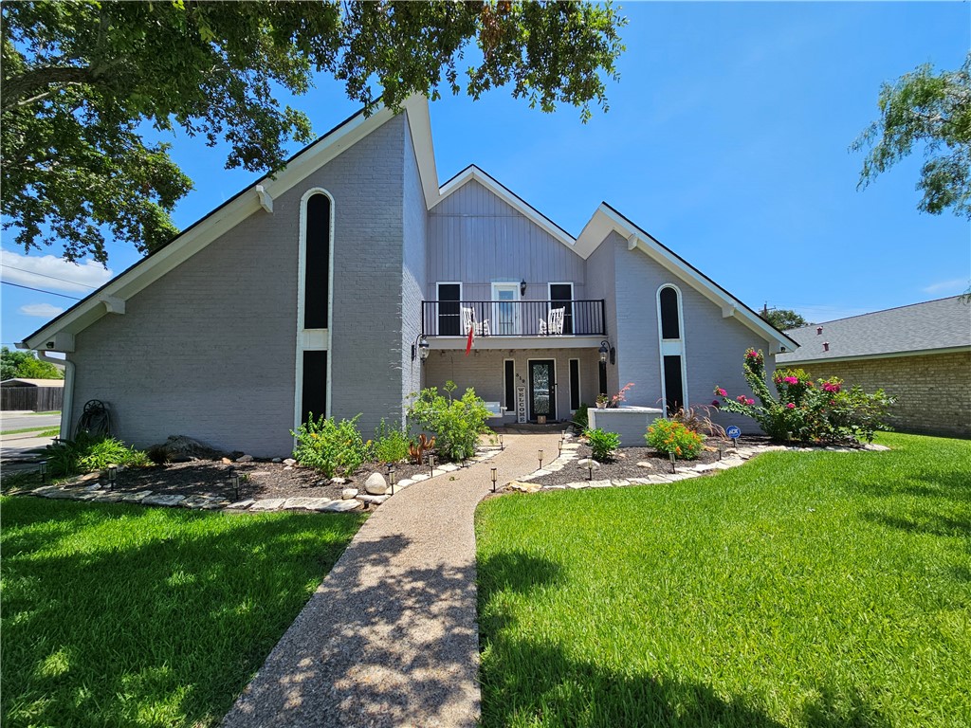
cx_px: 486
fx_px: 365
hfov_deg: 106.2
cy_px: 364
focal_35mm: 13
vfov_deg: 89.9
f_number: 2.2
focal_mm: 2.2
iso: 50
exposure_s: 1/2140
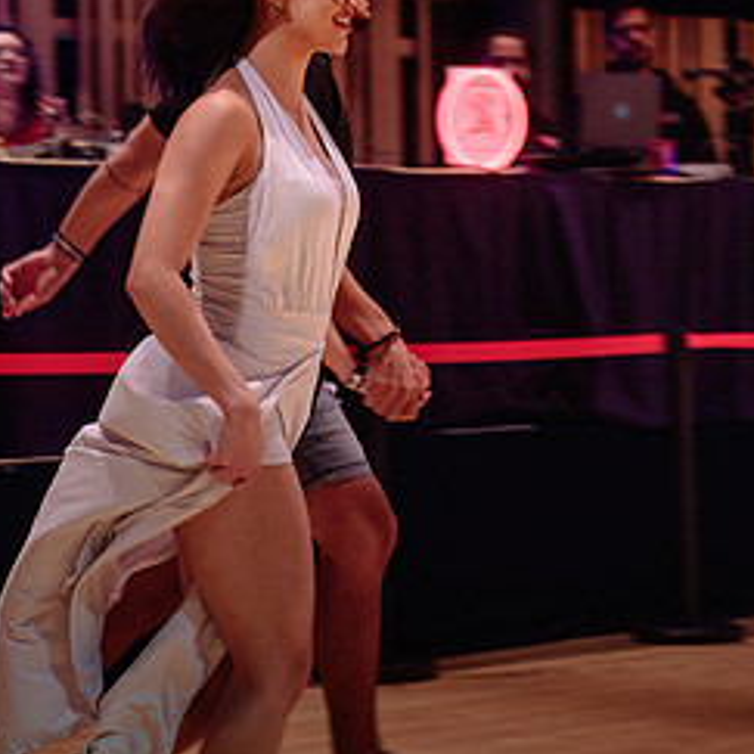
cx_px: 479
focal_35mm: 113
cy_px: 285
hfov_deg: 15.4
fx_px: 2785
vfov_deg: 15.4
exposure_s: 1/125
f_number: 3.2
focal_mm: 44
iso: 1000
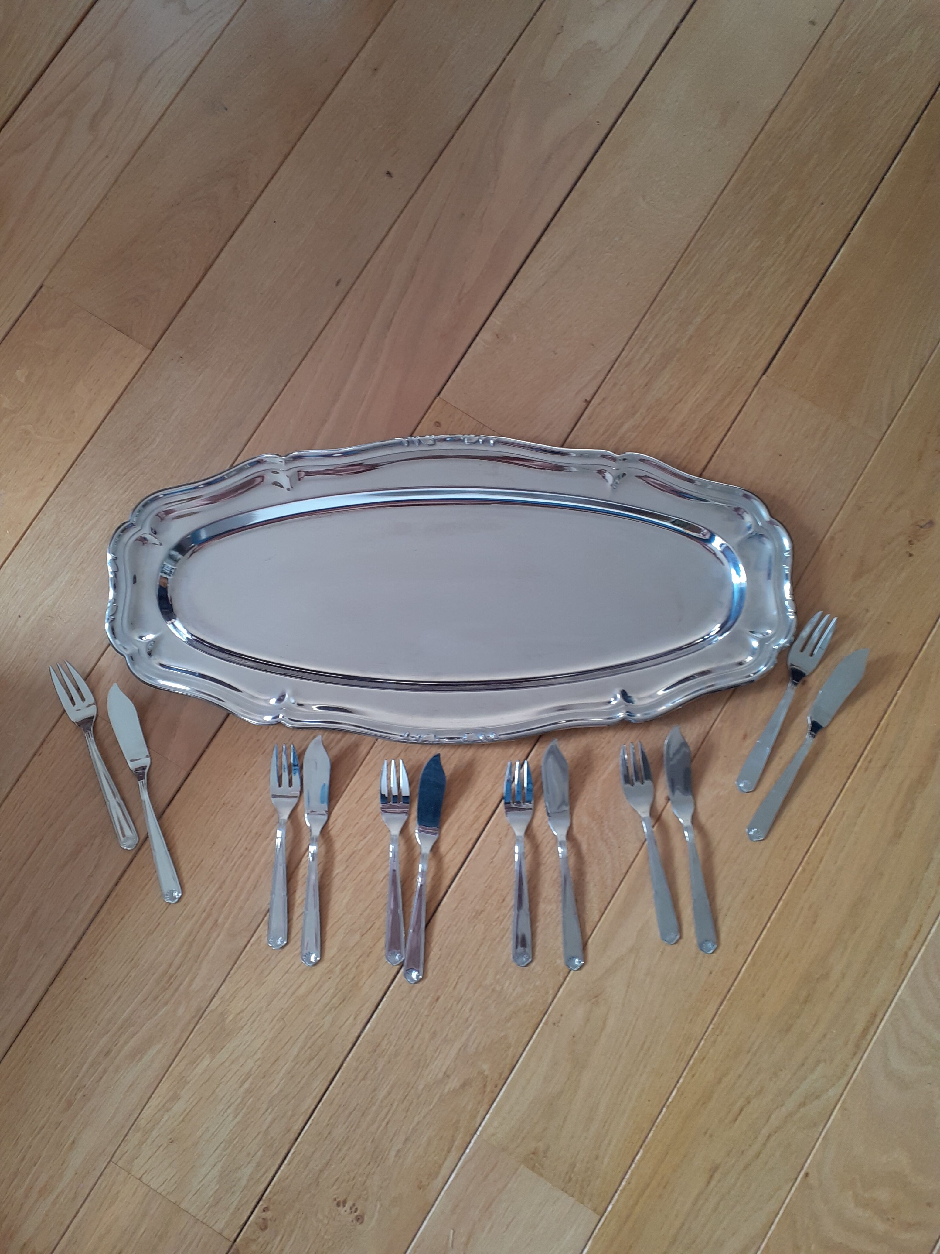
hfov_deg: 51.4
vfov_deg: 65.3
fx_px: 978
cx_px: 470
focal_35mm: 27
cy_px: 627
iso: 50
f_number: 1.9
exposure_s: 1/50
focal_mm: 3.6
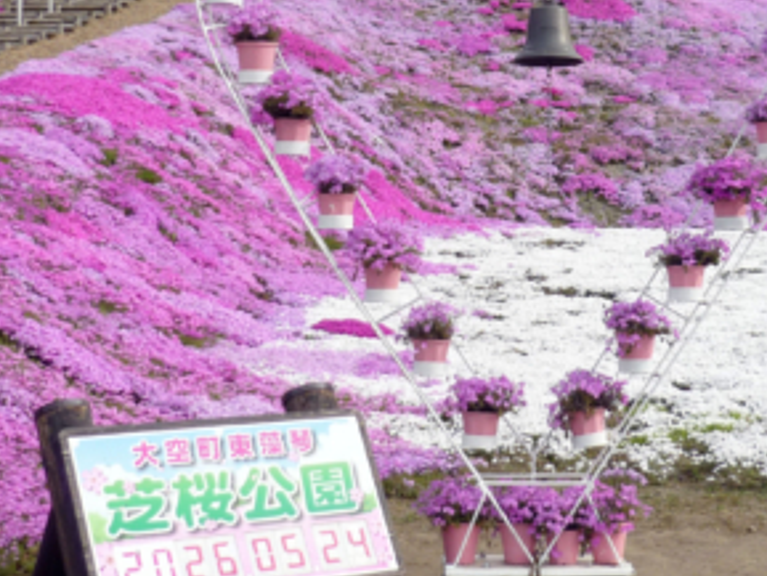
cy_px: 114
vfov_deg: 17.2
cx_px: 507
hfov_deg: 22.9
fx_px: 1884
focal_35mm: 85
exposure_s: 1/800
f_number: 3
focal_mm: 6.8
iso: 100
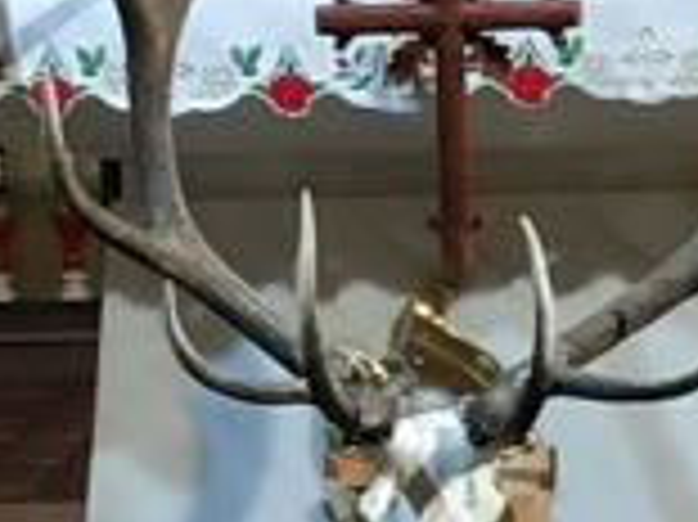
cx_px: 423
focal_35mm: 62
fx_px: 1249
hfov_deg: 31.1
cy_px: 270
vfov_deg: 23.6
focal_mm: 3.94
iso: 400
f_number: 1.9
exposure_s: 1/20
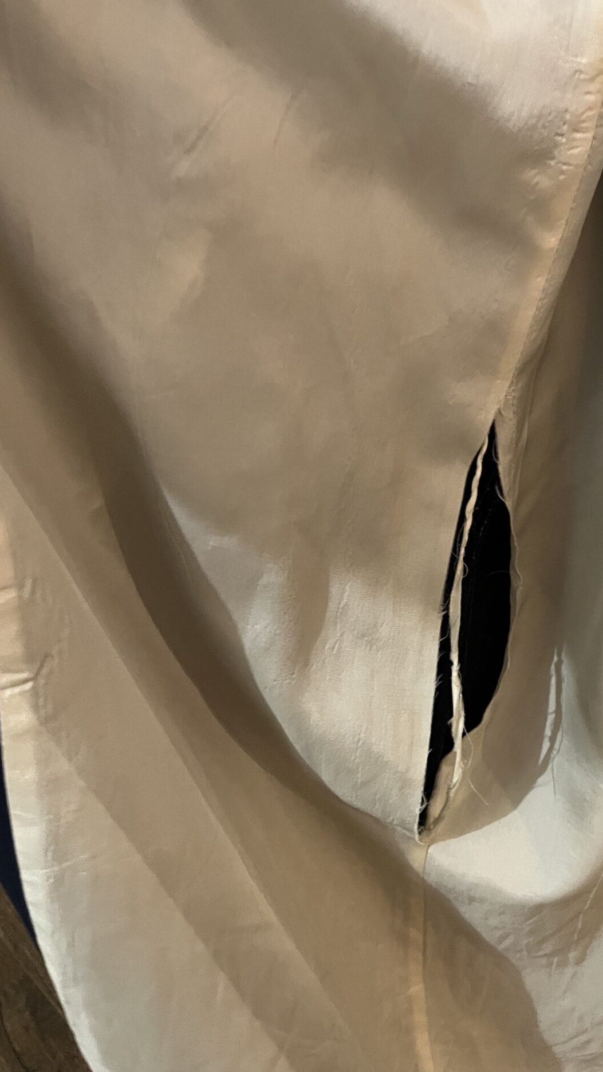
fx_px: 881
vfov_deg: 62.6
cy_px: 501
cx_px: 416
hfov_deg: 37.3
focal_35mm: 31
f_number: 1.6
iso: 500
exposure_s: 1/30
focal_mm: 5.1
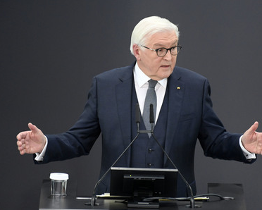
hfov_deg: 3.7
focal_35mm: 523
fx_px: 4058
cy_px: 105
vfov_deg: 3.0
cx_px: 152
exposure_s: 1/400
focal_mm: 460
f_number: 5.6
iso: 8000
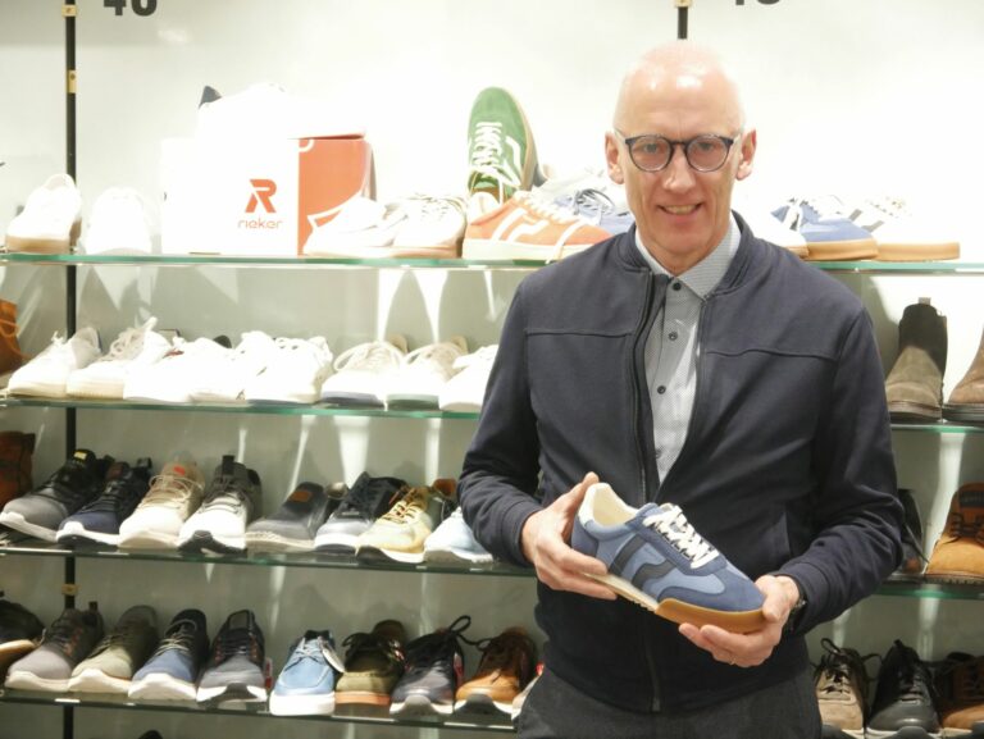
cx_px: 492
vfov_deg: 17.6
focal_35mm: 84
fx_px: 2389
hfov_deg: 23.3
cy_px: 370
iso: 3200
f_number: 5.6
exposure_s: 1/100
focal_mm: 42
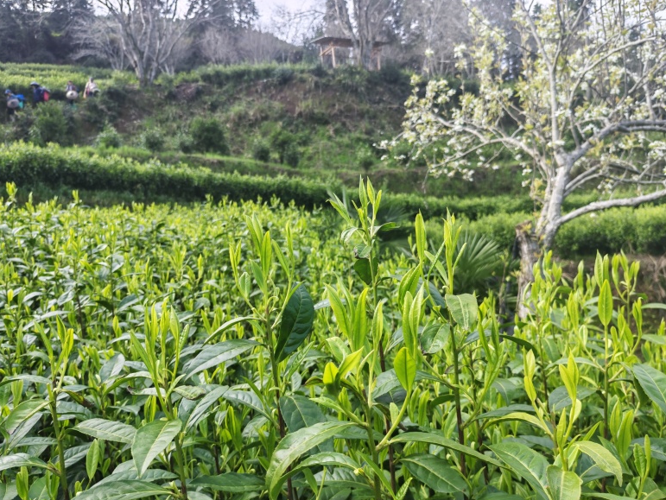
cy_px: 254
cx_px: 338
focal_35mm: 28
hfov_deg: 63.4
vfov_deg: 49.8
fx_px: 539
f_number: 1.95
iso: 50
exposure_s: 1/380
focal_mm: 5.52
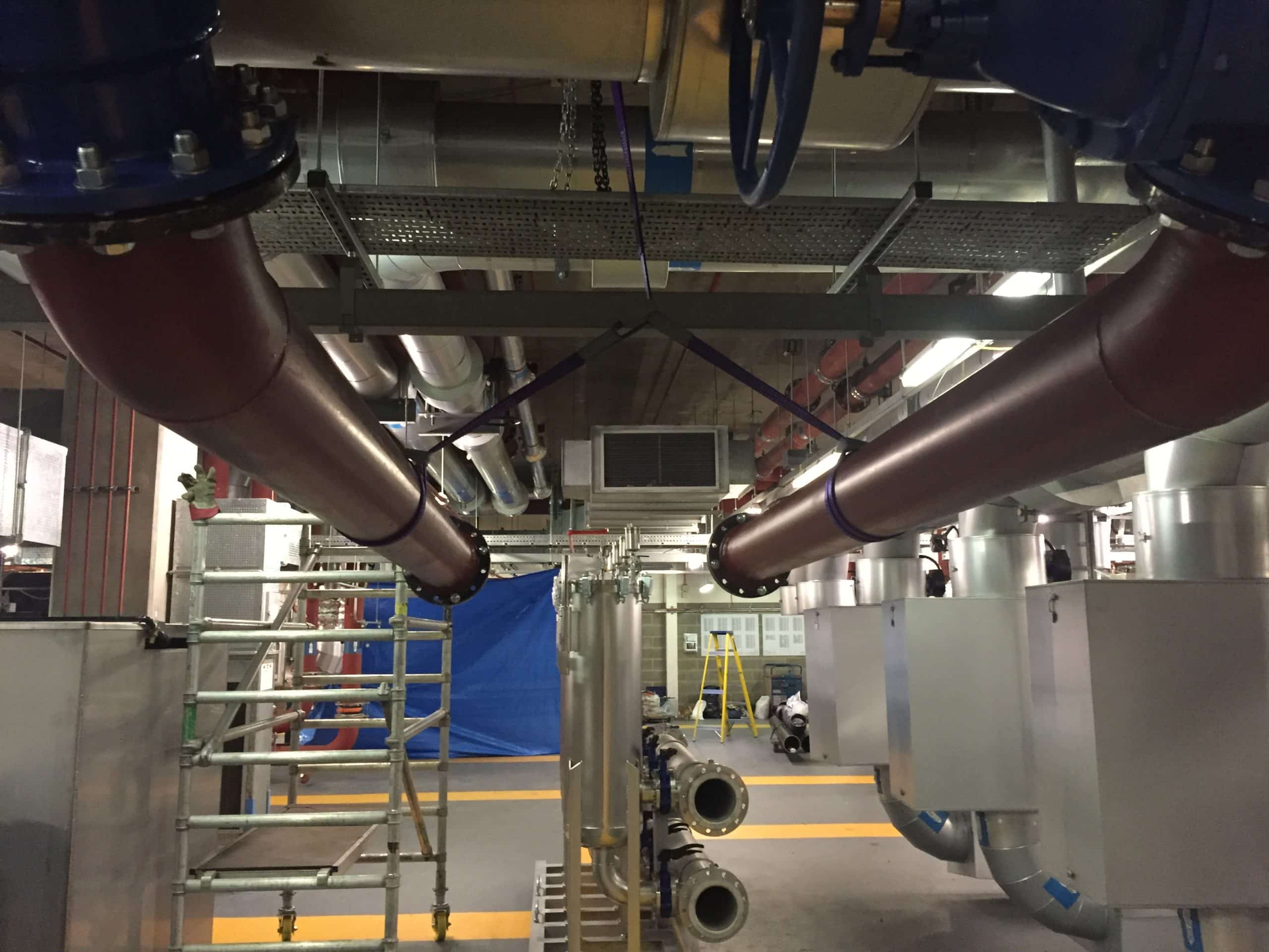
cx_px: 634
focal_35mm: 29
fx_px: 1063
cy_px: 476
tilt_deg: +9.0
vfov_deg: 48.2
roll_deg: +0.1
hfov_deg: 61.7
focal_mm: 4.15
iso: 320
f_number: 2.2
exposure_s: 1/17
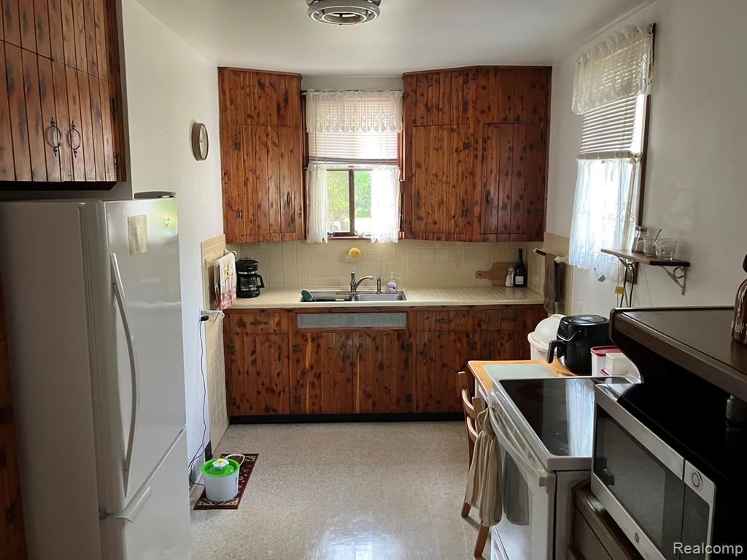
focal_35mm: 28
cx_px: 374
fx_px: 604
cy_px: 280
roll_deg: -0.9
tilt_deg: -7.6
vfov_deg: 49.7
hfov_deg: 63.4
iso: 125
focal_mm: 3.99
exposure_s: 1/60
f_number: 1.8
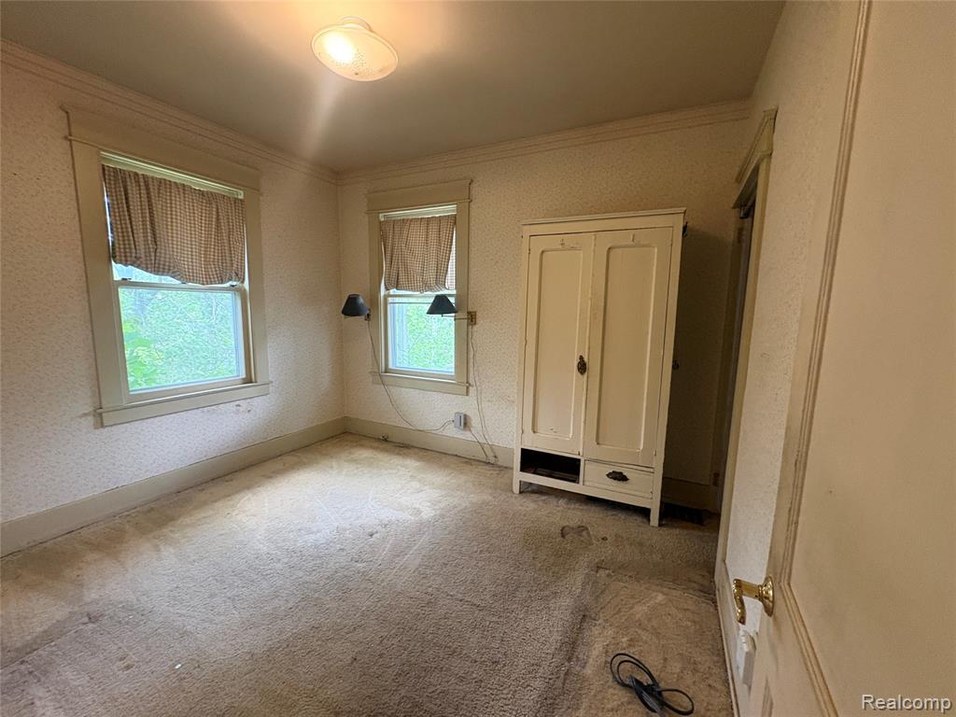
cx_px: 478
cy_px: 358
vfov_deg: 85.7
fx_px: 387
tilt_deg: -6.2
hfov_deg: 102.1
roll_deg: -0.3
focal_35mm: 14
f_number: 2.2
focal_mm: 2.22
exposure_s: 1/60
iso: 400
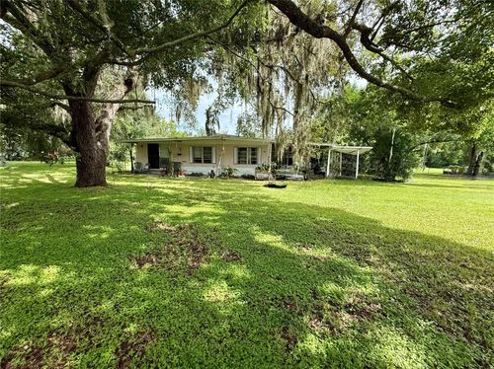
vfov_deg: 85.6
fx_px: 200
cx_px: 247
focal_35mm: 14
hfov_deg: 102.1
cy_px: 184
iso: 64
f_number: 2.2
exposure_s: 1/914
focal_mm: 2.22
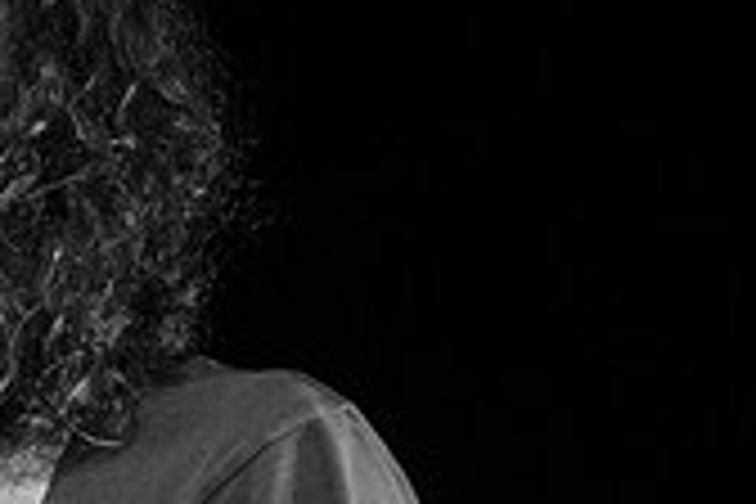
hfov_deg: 6.6
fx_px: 6551
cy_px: 338
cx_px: 333
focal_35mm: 312
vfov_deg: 4.4
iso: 2000
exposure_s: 1/125
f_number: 3.2
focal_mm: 80
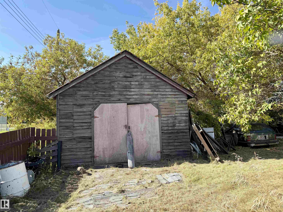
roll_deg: +0.9
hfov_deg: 71.6
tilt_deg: +4.3
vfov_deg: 56.8
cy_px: 106
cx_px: 142
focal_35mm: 24
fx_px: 196
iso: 80
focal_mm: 6.76
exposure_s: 1/1949
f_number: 1.78
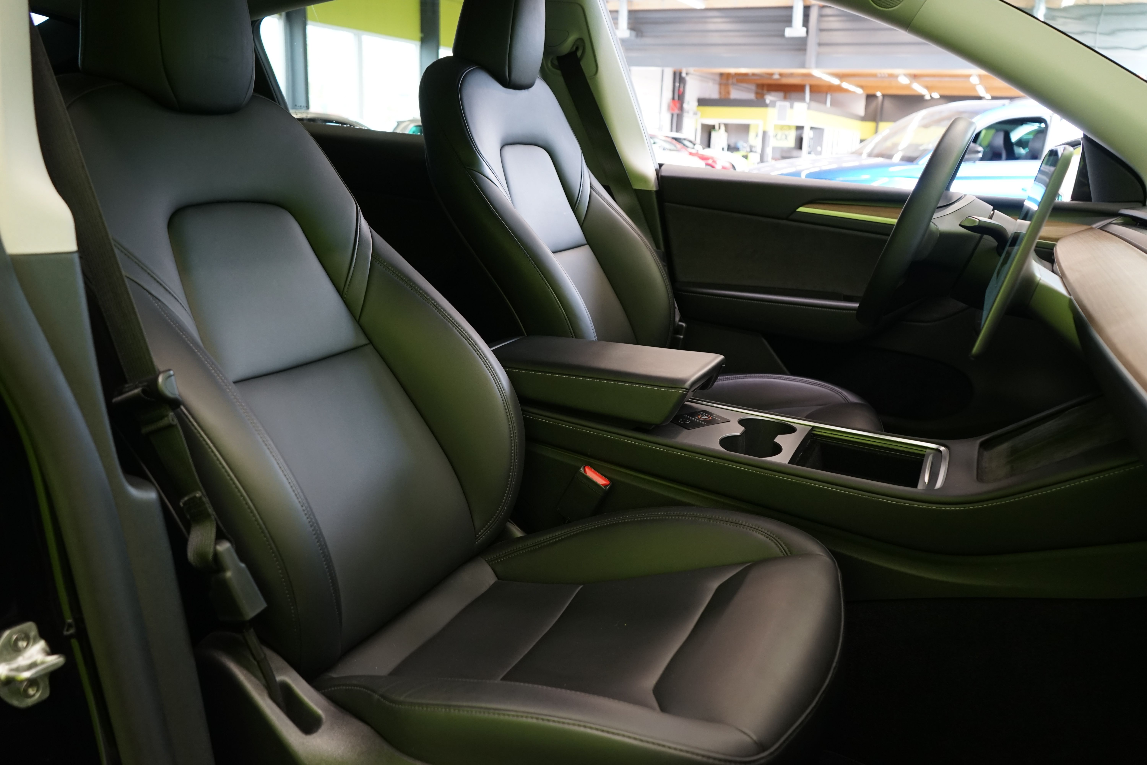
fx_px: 924
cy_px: 382
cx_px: 574
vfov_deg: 45.0
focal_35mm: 29
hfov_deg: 63.7
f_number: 5
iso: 1000
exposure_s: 1/20
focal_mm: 29
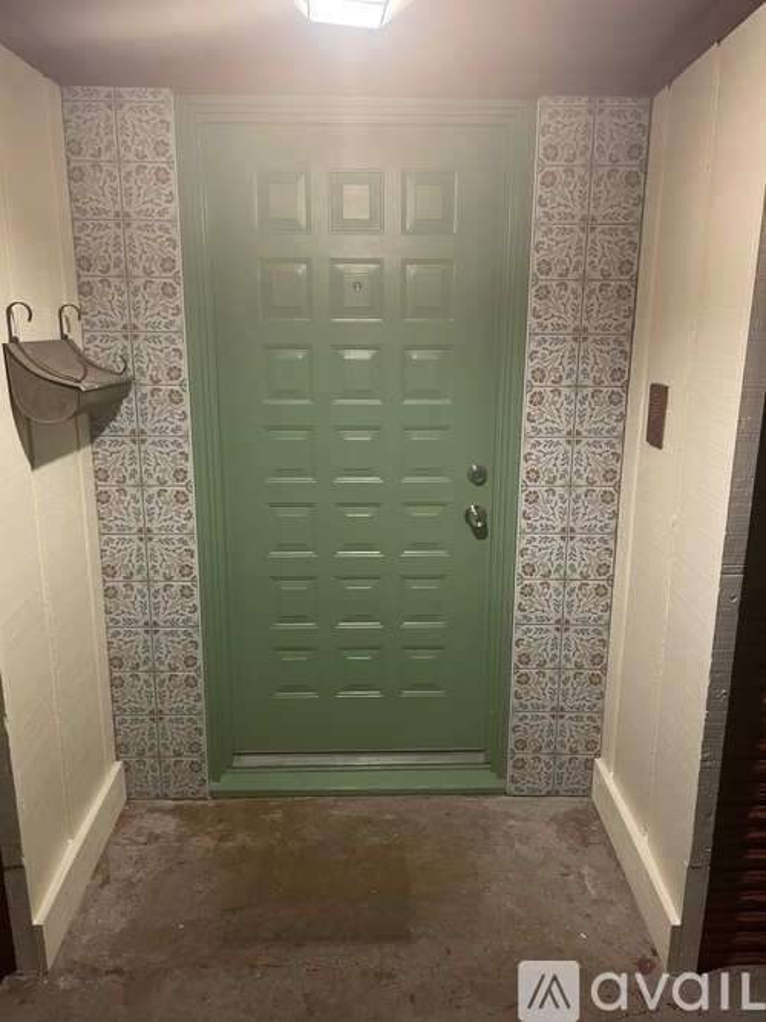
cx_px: 383
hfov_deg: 53.0
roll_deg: +0.2
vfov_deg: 67.3
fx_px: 767
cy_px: 511
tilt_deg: -12.4
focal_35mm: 26
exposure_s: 1/40
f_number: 1.6
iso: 640
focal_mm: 4.2
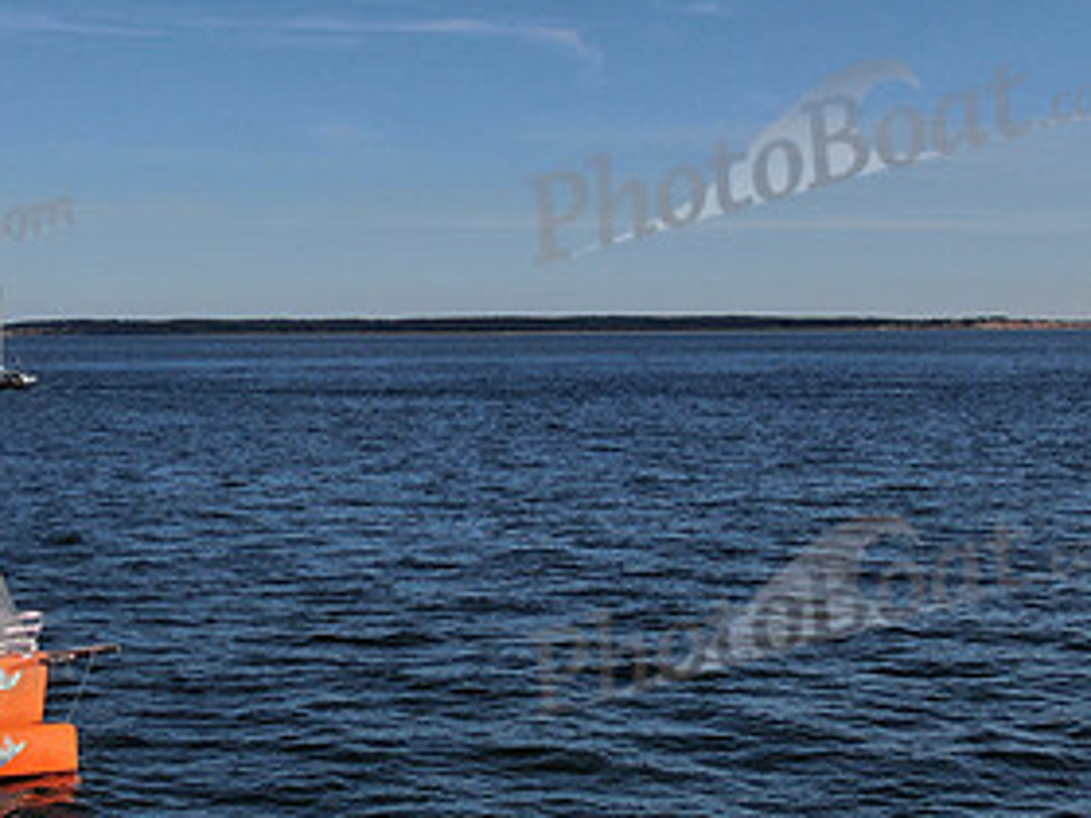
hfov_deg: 31.7
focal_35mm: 60
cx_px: 304
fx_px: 1891
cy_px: 438
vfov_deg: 24.4
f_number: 3
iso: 100
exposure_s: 1/2500
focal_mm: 5
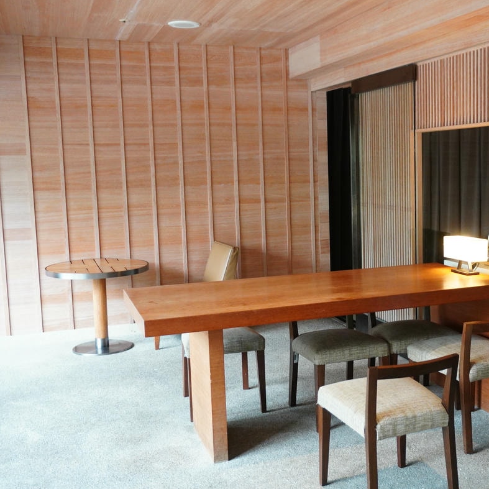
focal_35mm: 45
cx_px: 353
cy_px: 245
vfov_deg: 37.8
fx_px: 714
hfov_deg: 37.1
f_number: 4
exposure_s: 1/40
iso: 2000
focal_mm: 23
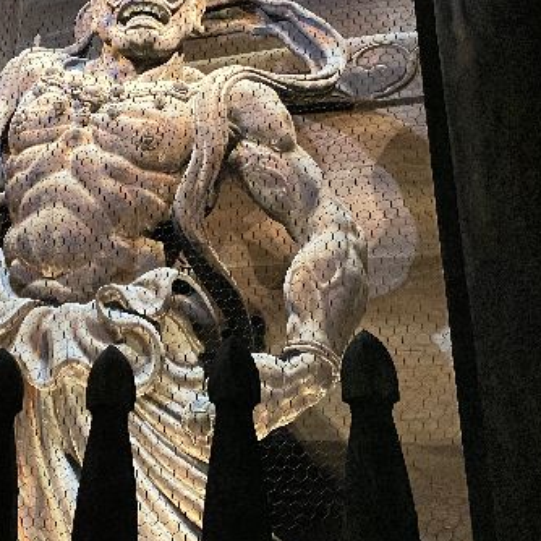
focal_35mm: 56
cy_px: 119
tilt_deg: +30.6
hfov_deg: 29.8
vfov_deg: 29.9
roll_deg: -5.1
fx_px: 990
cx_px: 104
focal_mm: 4.25
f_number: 1.8
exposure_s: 1/30
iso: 800
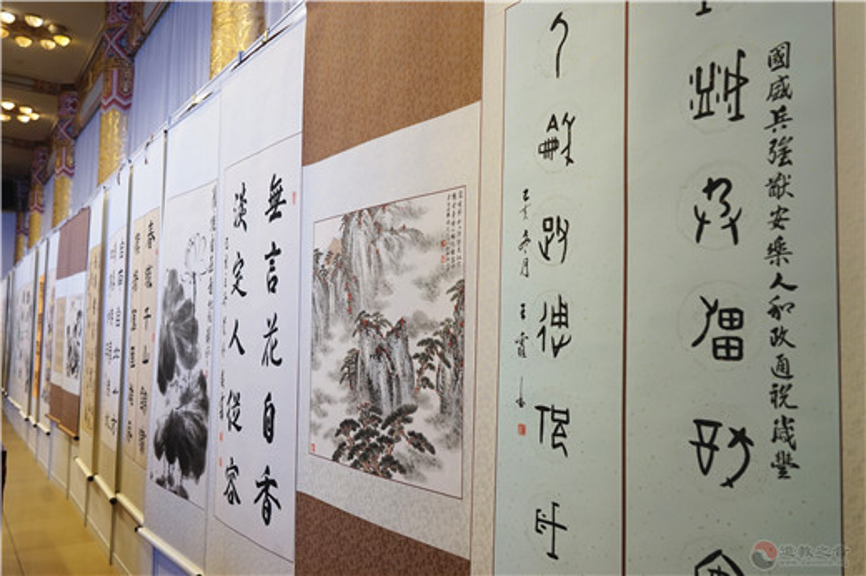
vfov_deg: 44.9
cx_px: 433
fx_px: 697
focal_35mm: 29
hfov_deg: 63.7
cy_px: 288
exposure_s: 1/60
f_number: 4
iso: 640
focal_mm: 29
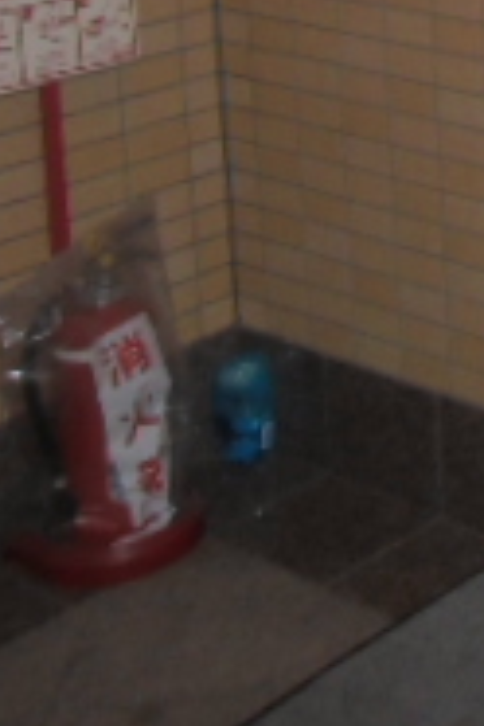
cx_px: 980
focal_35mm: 86
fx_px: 1734
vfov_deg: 21.5
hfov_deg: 13.5
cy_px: -207
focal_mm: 4.24
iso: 200
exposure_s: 1/60
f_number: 3
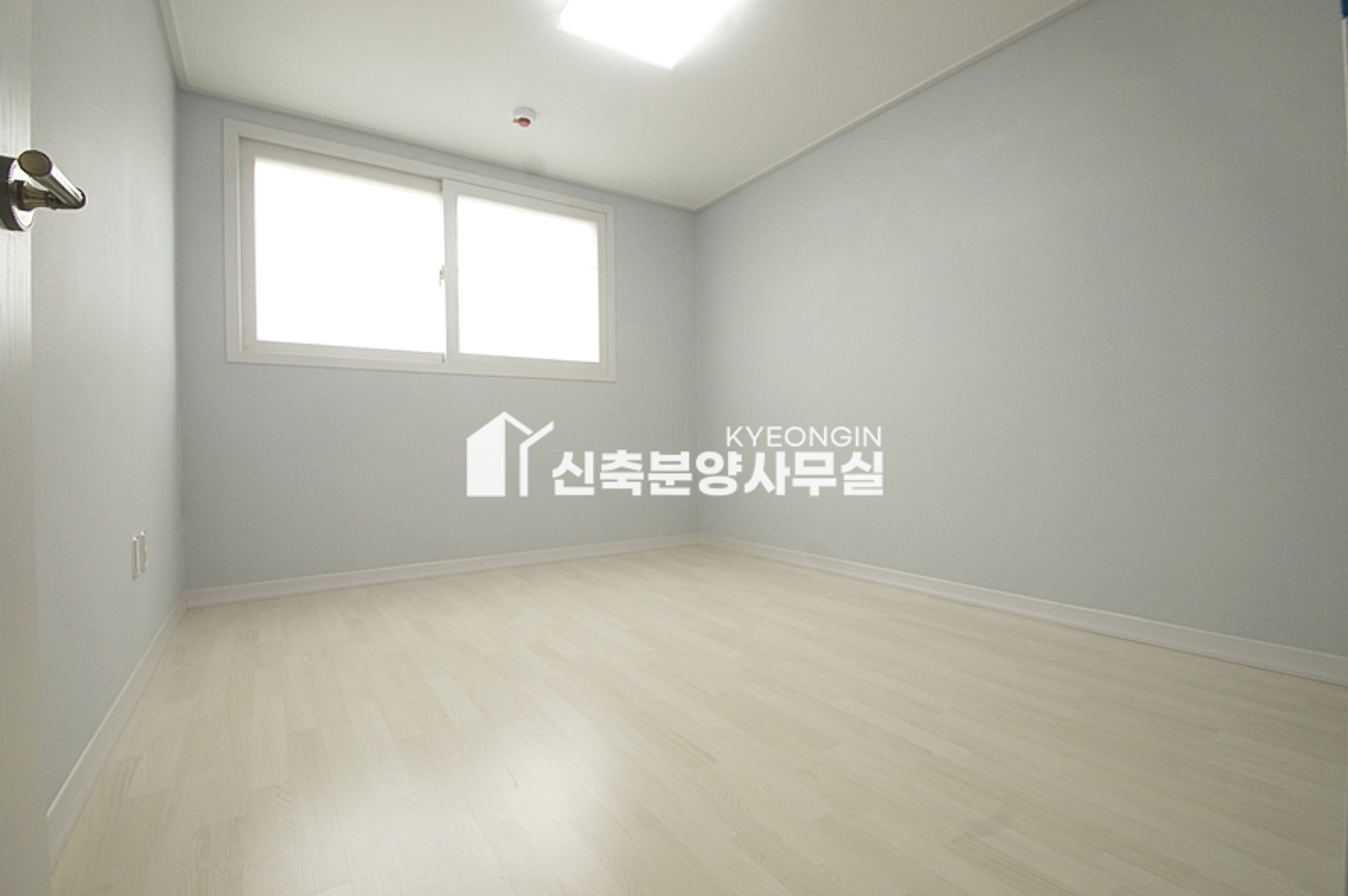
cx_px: 674
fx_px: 561
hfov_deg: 100.4
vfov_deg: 77.2
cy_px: 448
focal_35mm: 15
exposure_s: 1/40
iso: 800
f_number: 9
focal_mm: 10
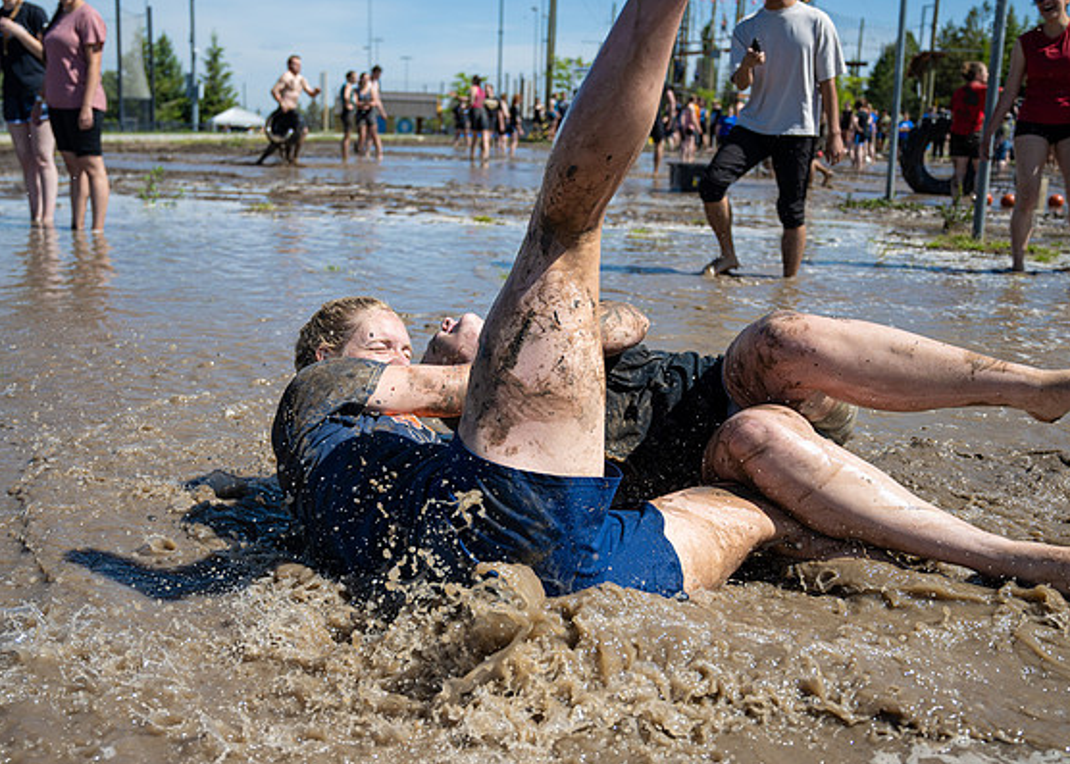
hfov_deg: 47.5
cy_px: 385
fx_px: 1215
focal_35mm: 40
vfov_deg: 34.9
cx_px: 505
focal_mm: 36
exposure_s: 1/1250
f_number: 4
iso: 100
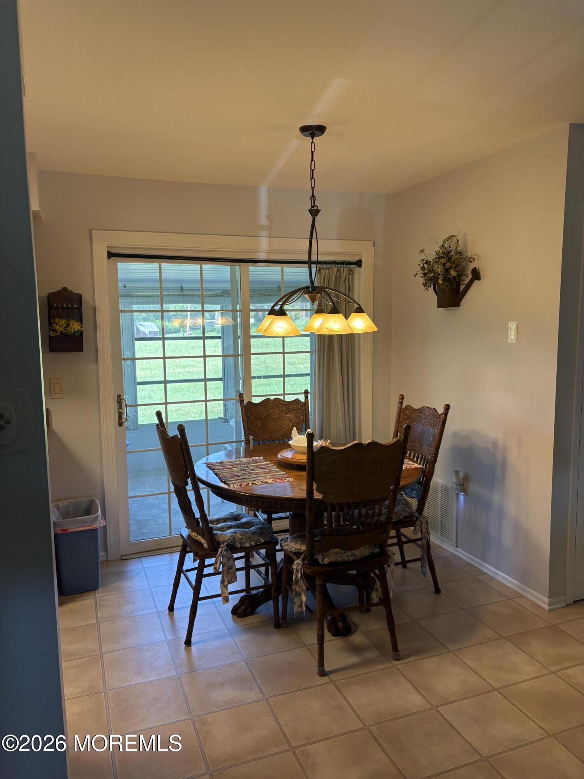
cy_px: 390
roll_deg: +0.7
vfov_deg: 67.3
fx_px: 585
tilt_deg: -6.2
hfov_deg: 53.1
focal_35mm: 26
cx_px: 292
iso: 100
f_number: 1.6
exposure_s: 1/120
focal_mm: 5.96
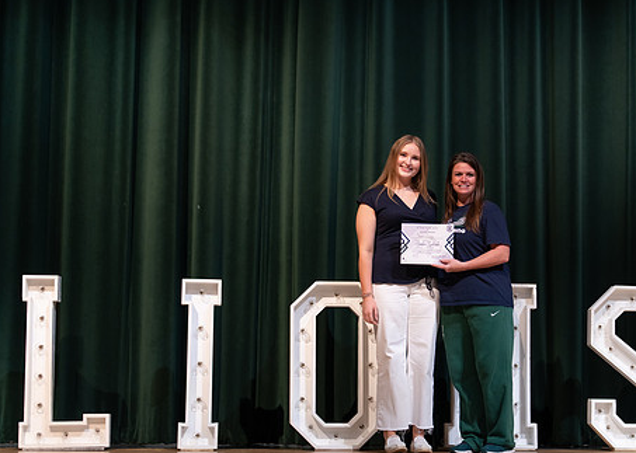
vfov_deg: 20.3
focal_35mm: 70
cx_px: 410
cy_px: 279
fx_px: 1264
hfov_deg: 28.1
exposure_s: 1/320
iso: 640
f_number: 1.2
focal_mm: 50
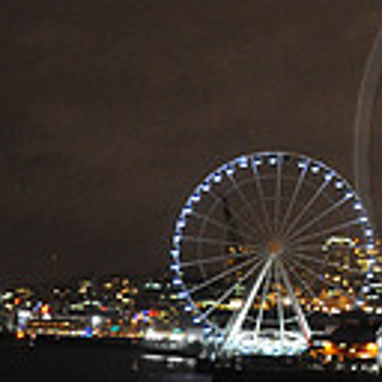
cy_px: 154
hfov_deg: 13.2
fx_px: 1510
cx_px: 663
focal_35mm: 121
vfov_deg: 14.4
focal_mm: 21
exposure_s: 1/5
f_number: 3.8
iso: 1600
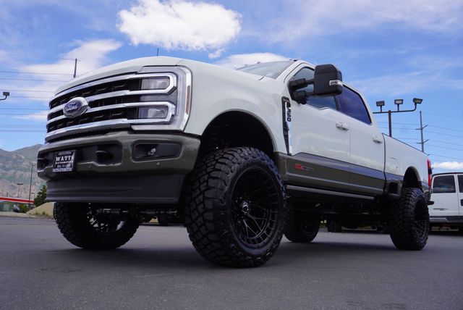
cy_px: 155
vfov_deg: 40.0
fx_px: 425
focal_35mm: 33
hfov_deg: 57.2
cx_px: 232
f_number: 9
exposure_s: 1/125
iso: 100
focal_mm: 22
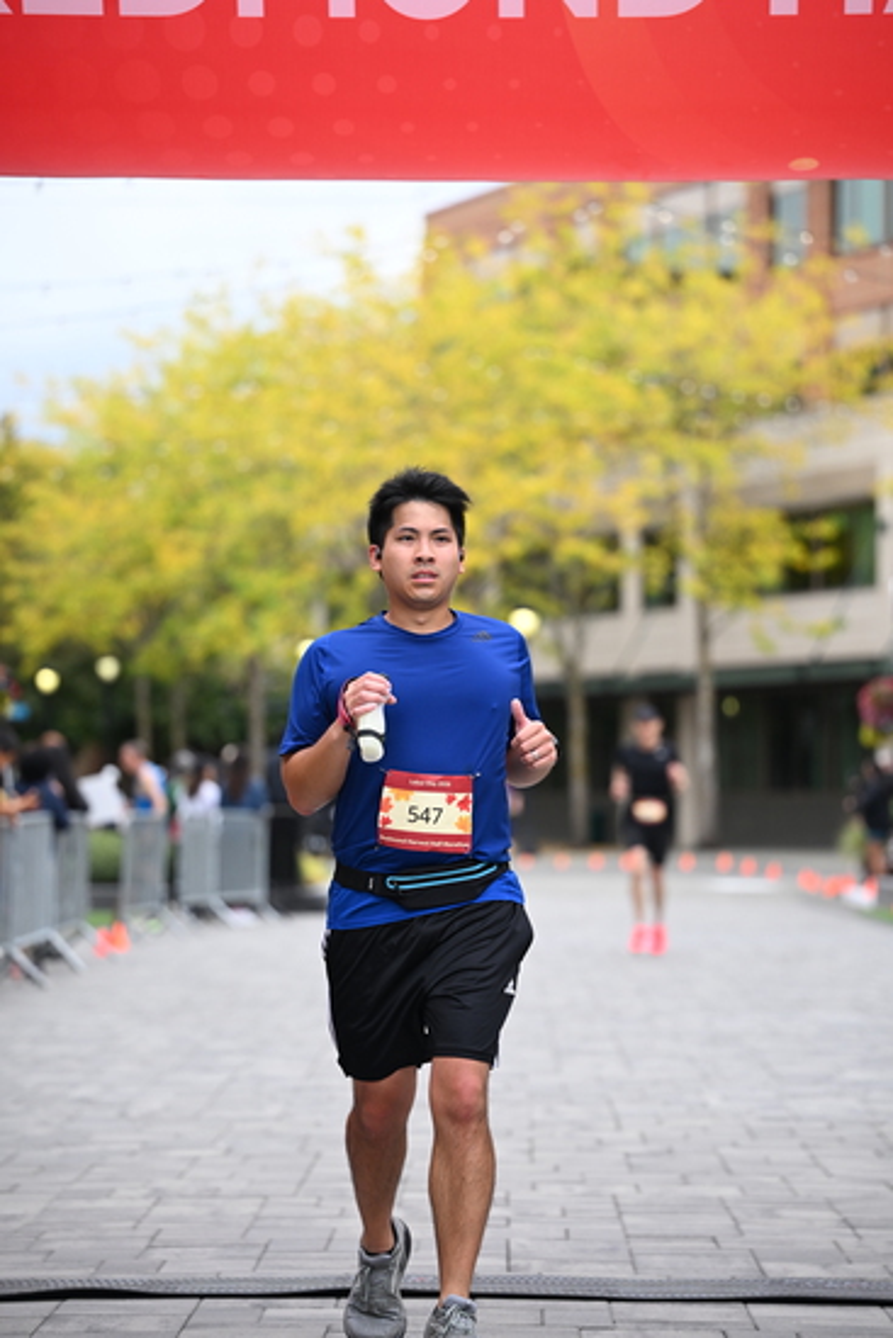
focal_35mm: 115
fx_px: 4276
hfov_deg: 11.9
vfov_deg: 17.8
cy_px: 669
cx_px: 446
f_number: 2.8
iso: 640
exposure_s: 1/2000
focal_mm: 115
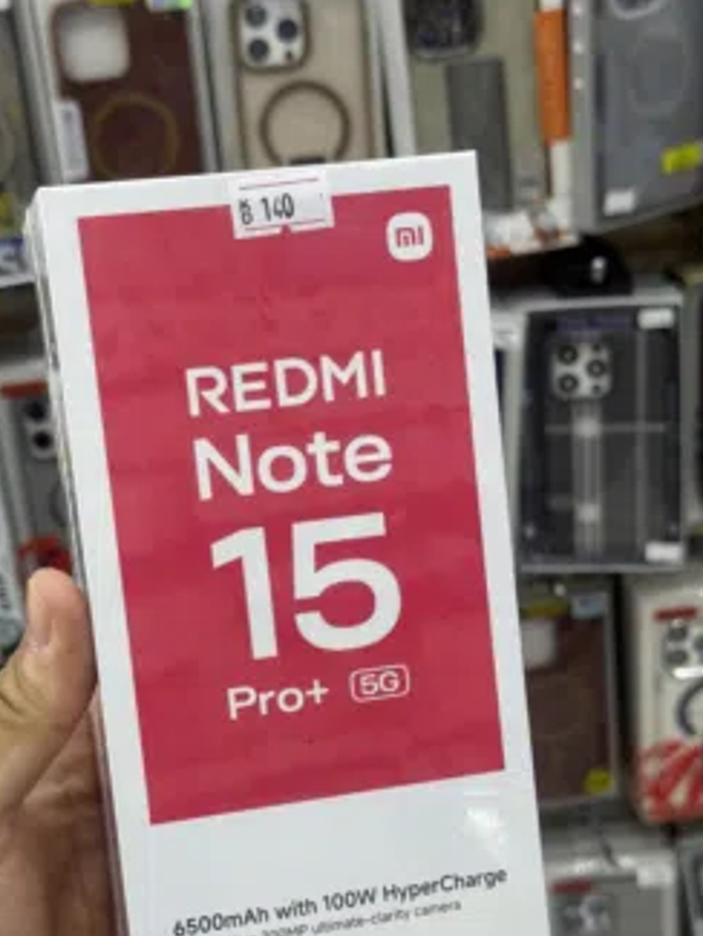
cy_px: 562
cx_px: 274
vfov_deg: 32.6
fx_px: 1597
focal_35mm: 59
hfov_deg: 24.8
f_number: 1.78
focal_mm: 6.76
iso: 64
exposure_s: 1/658
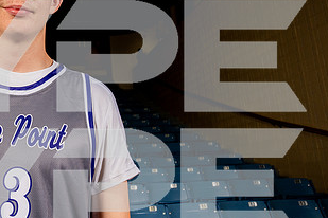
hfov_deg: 40.5
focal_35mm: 45
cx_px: 36
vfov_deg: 29.4
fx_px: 410
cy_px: 57
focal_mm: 24
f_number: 7.1
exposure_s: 1/125
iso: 250
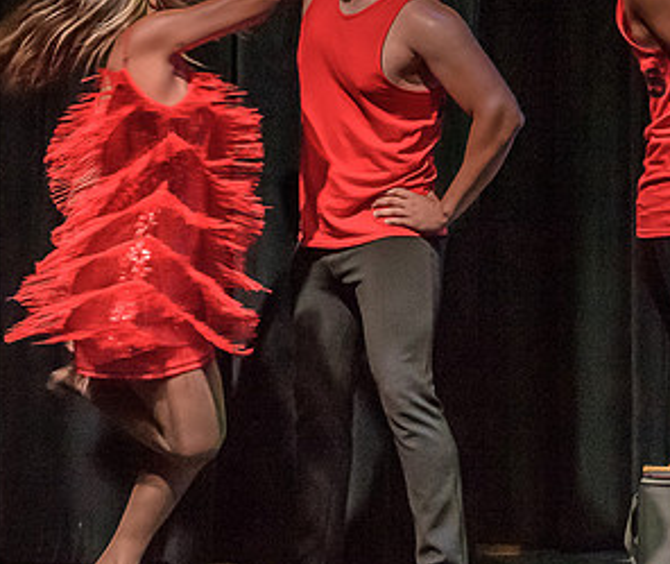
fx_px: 2509
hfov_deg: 15.2
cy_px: 344
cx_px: 442
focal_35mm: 124
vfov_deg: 12.8
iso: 5000
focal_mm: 44
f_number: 5.6
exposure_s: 1/160
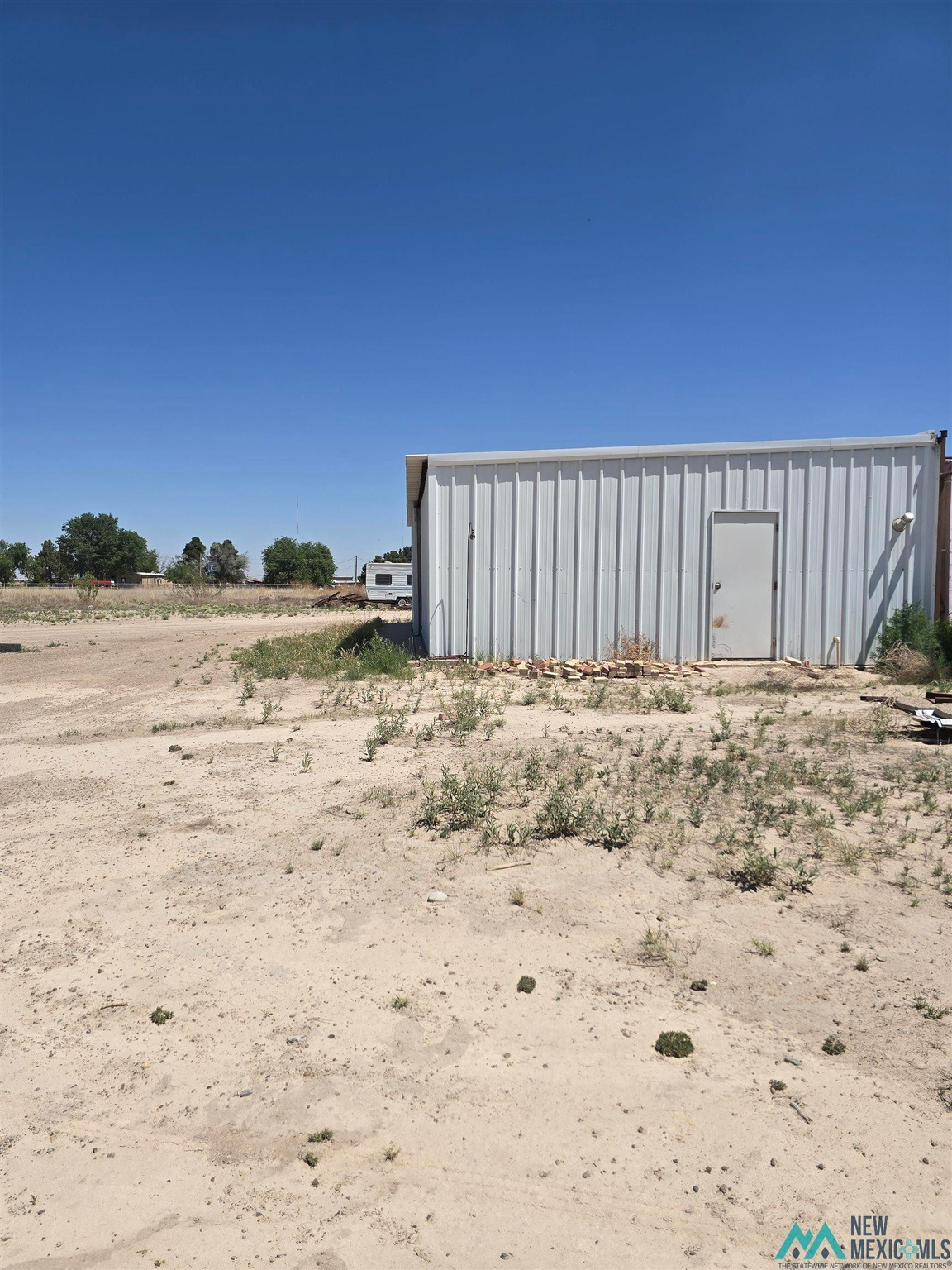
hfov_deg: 58.9
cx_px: 476
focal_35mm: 23
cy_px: 635
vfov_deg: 73.9
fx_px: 843
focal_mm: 6.3
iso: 12
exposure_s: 1/1614
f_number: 1.7
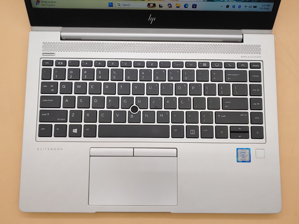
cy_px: 112
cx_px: 150
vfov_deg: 42.9
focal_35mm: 33
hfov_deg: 55.4
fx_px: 285
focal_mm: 4.36
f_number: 1.8
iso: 50
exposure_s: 1/245
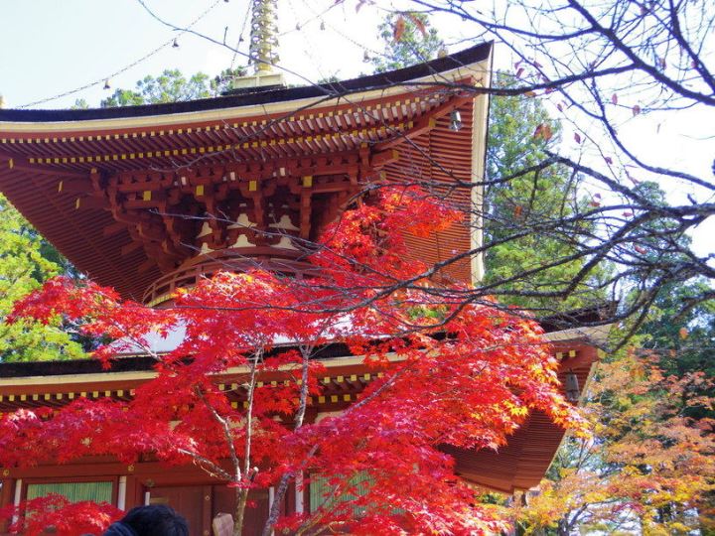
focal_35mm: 41
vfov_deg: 35.1
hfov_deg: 45.8
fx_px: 847
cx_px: 358
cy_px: 268
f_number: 3.5
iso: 200
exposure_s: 1/125
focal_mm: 9
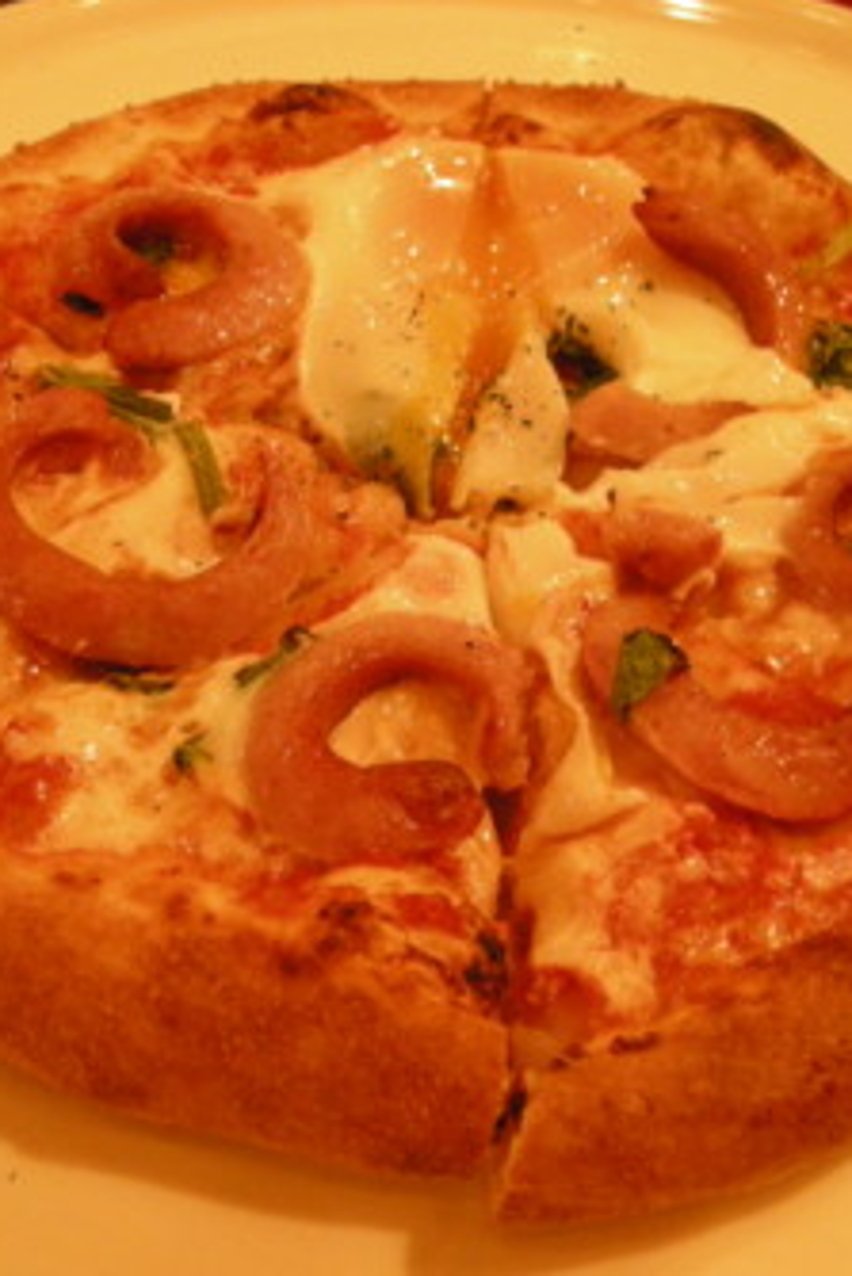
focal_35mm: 49
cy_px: 638
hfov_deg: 27.5
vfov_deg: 40.3
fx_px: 1738
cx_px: 409
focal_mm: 5.7
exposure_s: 1/8.5
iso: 400
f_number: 2.8
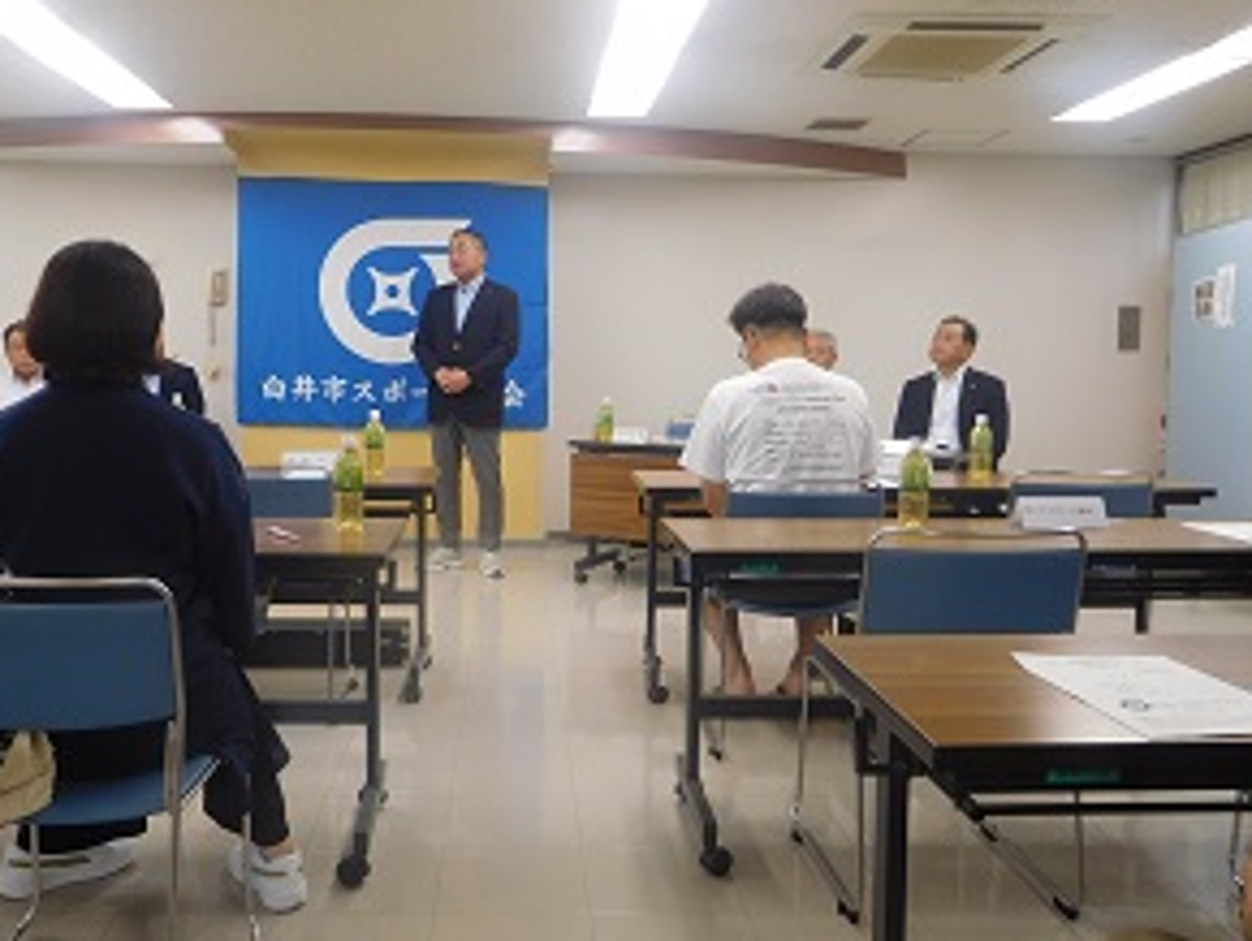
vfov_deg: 45.5
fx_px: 1122
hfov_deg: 58.1
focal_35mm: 31
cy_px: 427
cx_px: 544
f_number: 3.4
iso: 125
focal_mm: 4.5
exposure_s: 1/40
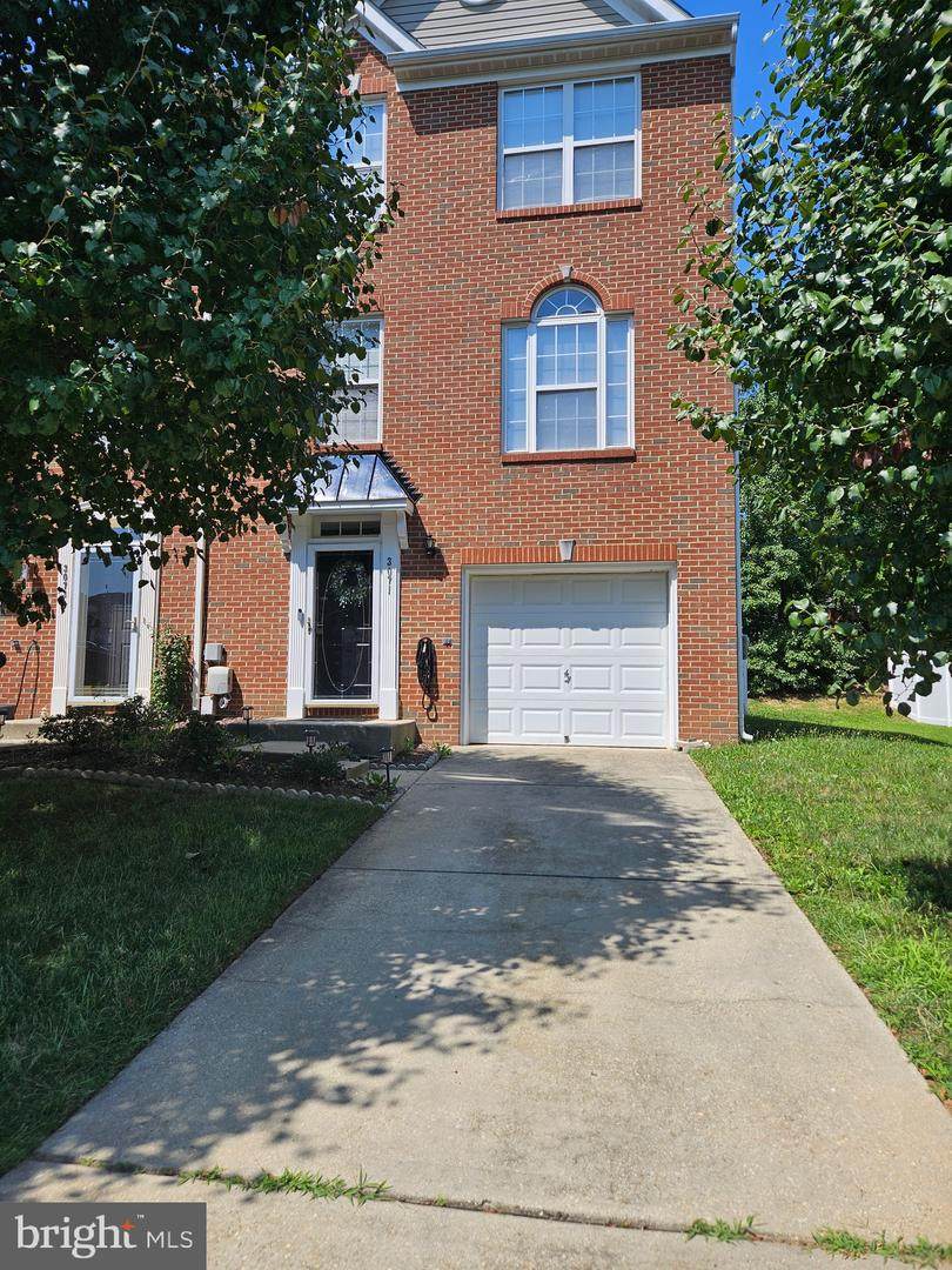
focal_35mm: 23
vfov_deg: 73.9
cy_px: 635
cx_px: 476
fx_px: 843
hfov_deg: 58.9
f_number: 1.8
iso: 25
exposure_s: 1/1780
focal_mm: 5.4
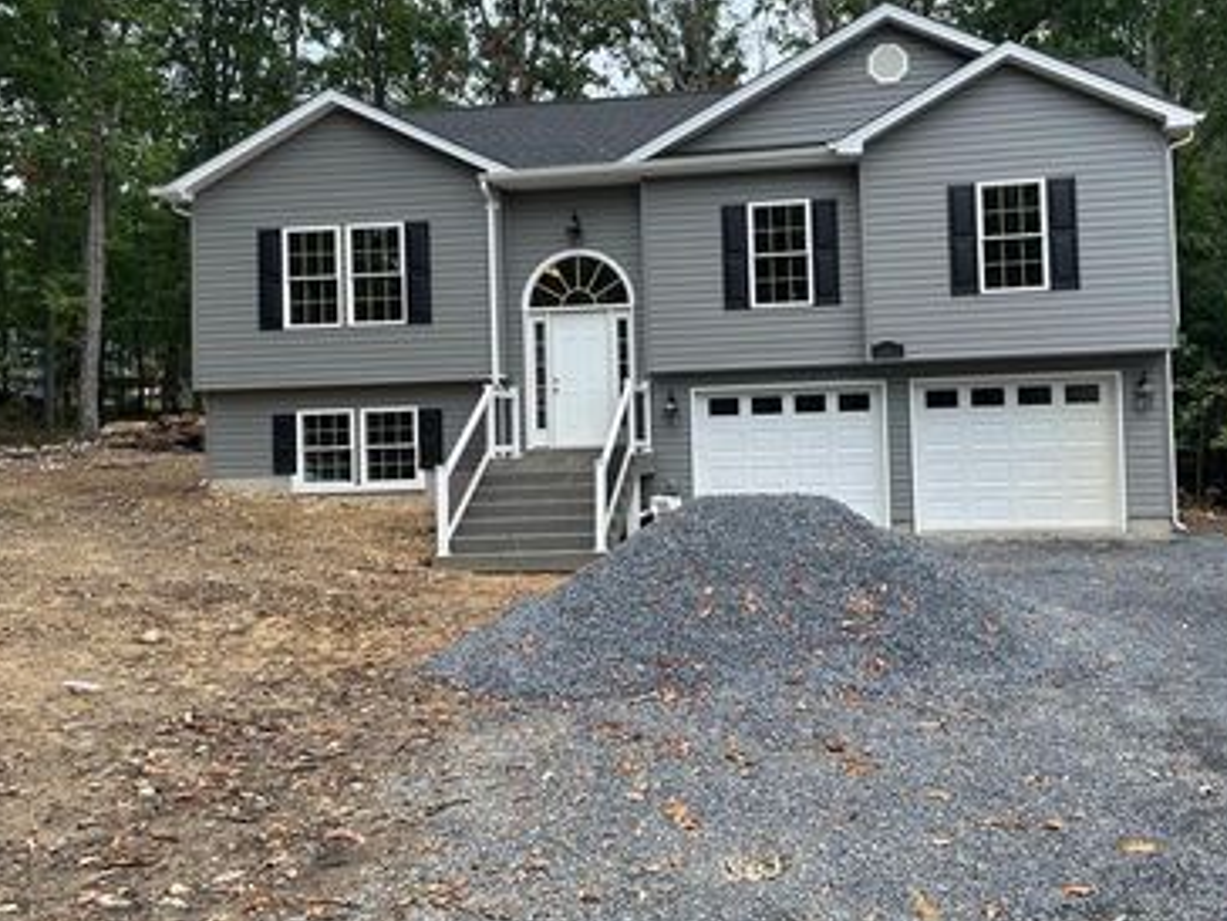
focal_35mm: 33
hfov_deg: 55.1
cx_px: 718
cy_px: 383
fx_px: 1170
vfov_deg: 42.8
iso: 80
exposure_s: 1/1473
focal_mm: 6.86
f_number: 1.78
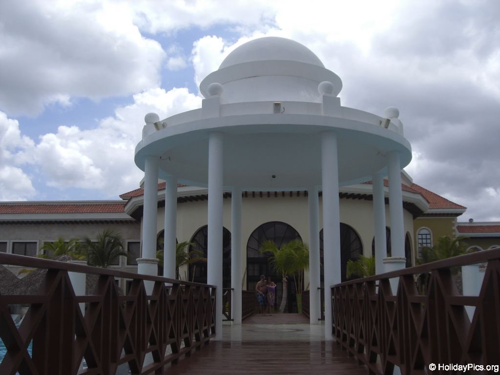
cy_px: 188
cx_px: 250
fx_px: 549
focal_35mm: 38
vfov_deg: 37.7
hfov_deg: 49.0
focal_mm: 6.2
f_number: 8
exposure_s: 1/200
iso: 64
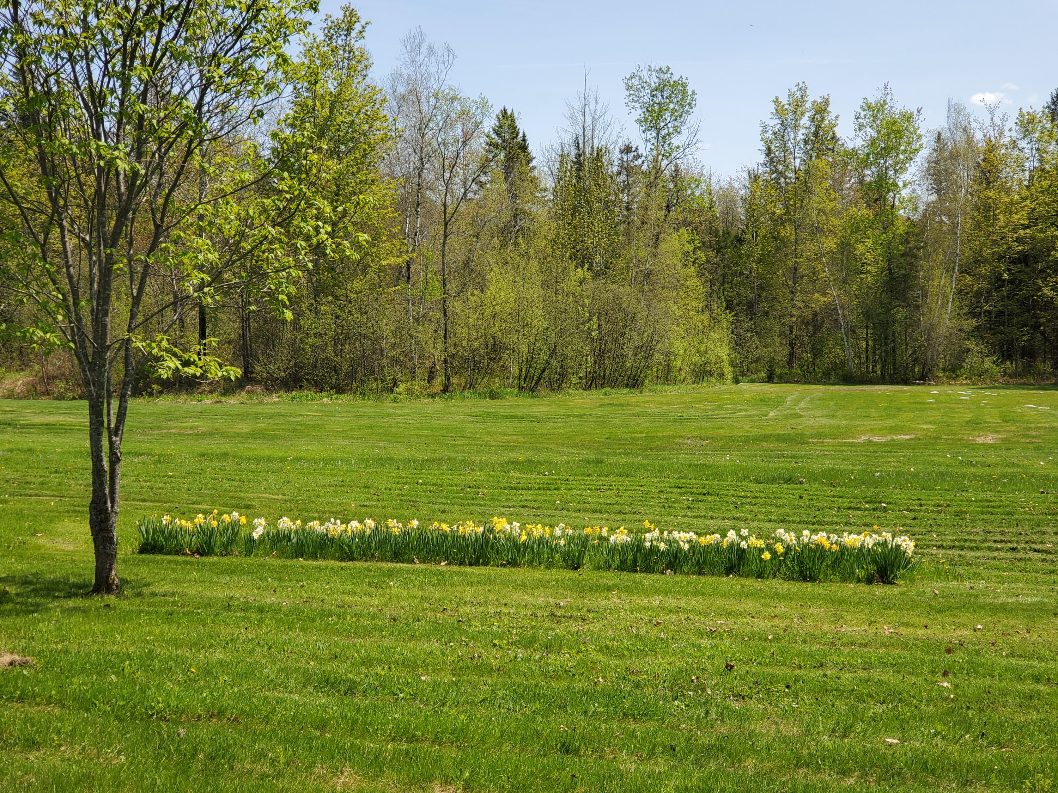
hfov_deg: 36.8
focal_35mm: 52
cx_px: 529
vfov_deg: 28.0
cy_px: 396
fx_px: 1589
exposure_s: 1/565
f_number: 2.4
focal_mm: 6
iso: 50
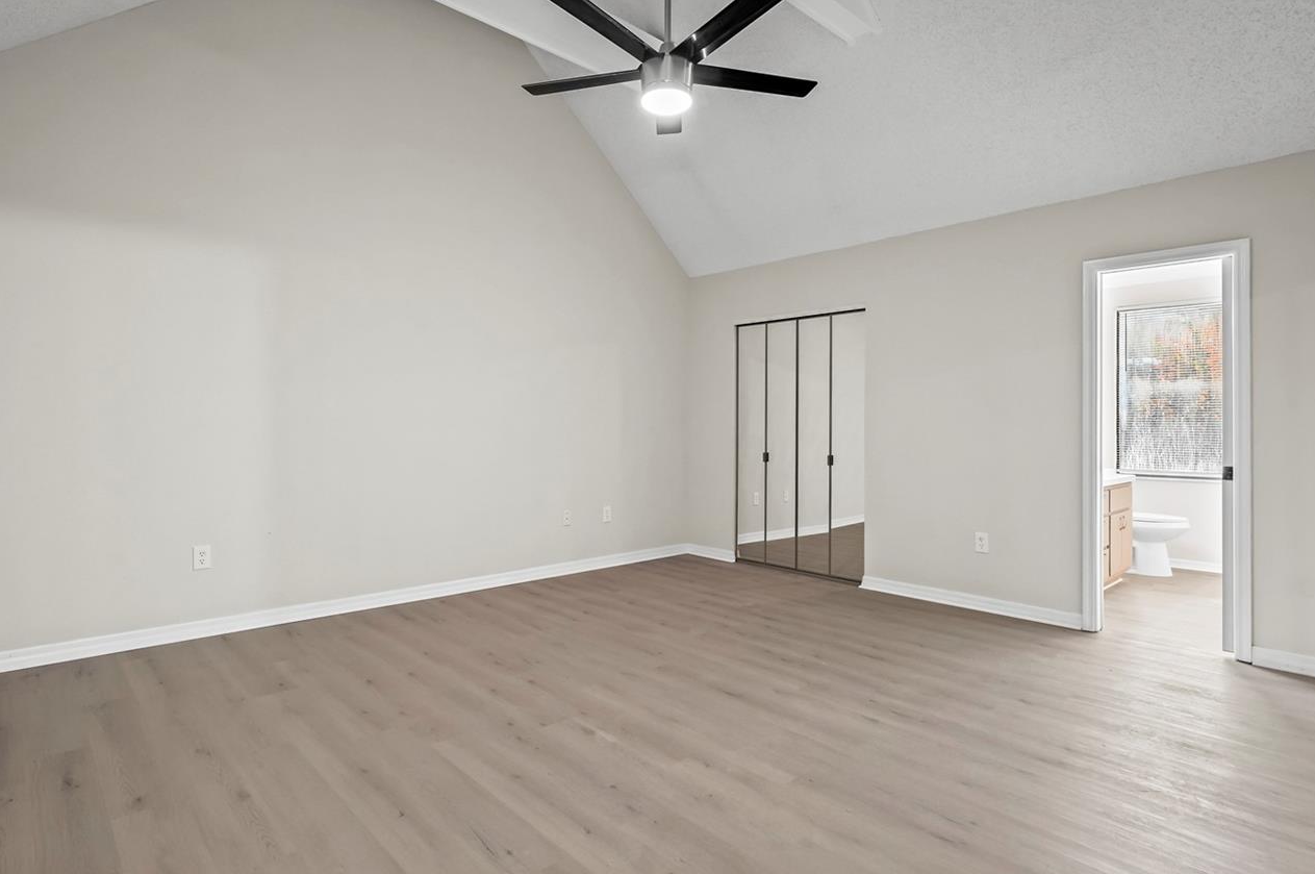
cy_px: 419
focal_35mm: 19
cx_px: 631
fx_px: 693
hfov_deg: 86.9
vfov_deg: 64.4
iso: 400
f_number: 8
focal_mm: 15
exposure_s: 2.5
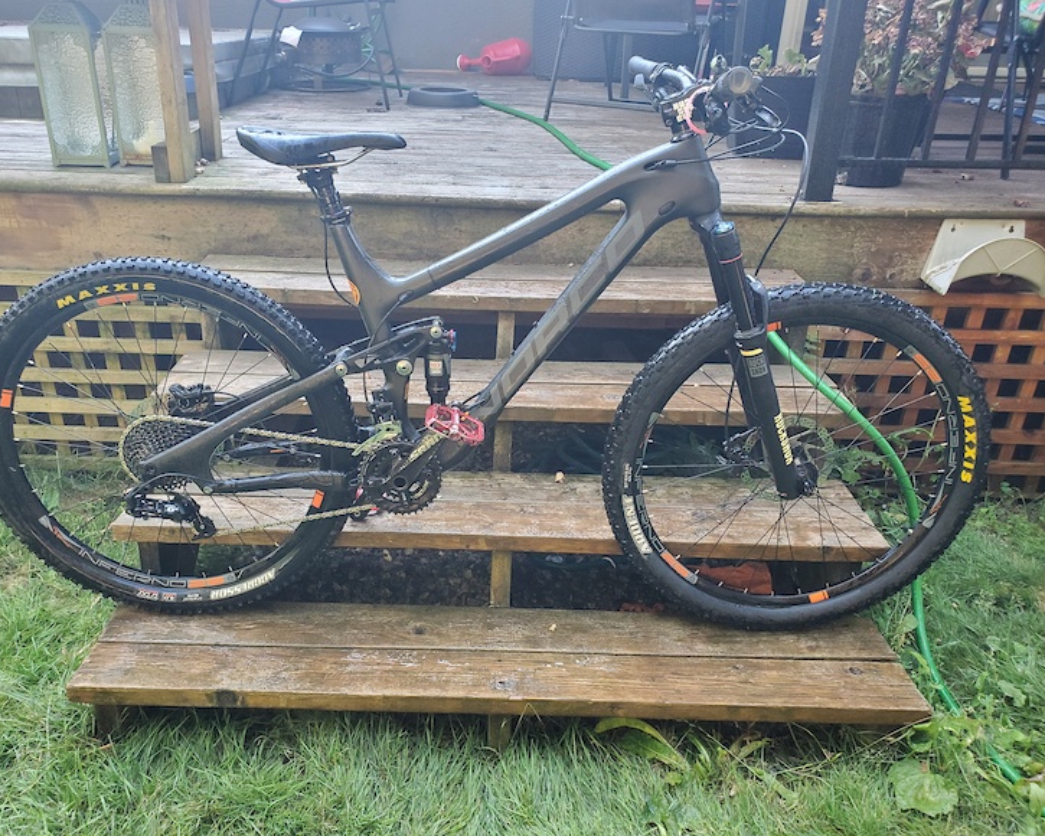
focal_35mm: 28
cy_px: 424
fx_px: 866
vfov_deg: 51.5
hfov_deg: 62.1
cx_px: 486
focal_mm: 4.3
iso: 200
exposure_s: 1/120
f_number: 2.4
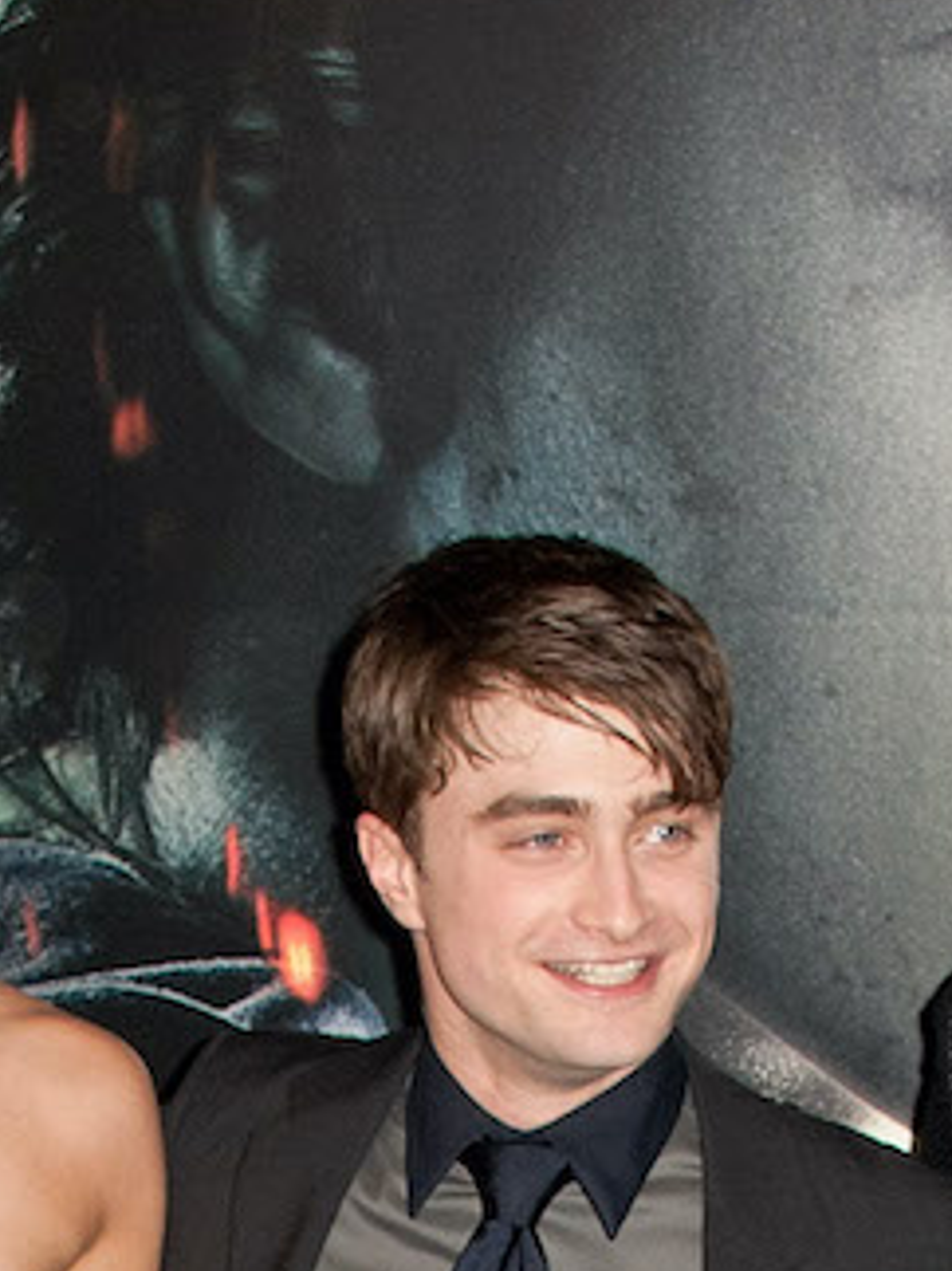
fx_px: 3669
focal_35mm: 100
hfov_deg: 14.8
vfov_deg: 18.6
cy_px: 1544
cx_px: 625
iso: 800
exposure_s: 1/200
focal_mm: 28
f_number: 7.1
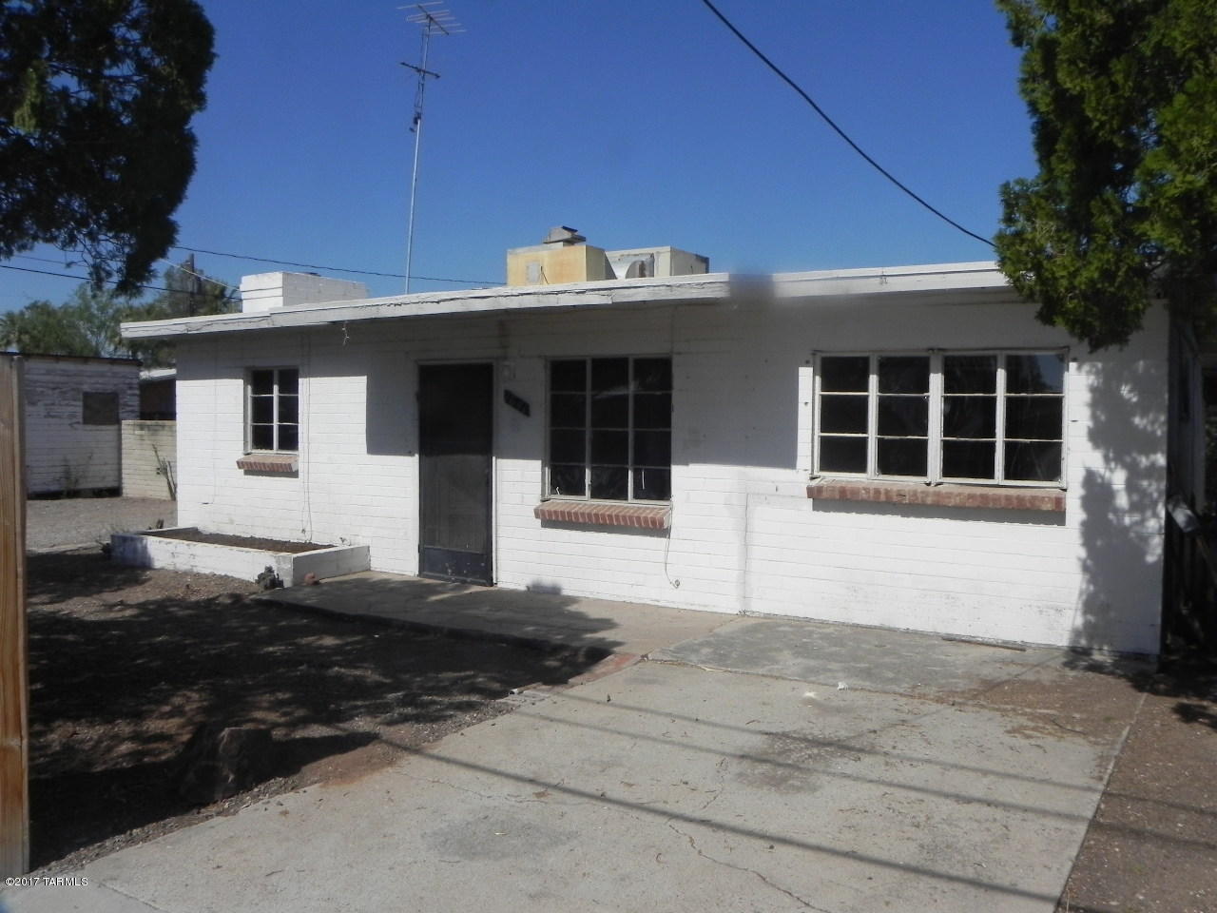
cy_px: 456
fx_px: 1020
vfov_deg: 48.2
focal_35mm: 29
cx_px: 608
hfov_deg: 61.7
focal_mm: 5.2
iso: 160
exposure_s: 1/756
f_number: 8
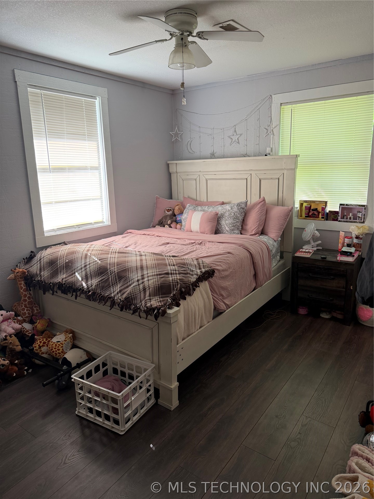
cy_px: 250
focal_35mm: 24
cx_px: 187
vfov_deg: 71.6
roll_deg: +0.6
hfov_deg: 56.8
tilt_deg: -13.9
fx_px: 346
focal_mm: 6.76
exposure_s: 1/121
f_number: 1.78
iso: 160
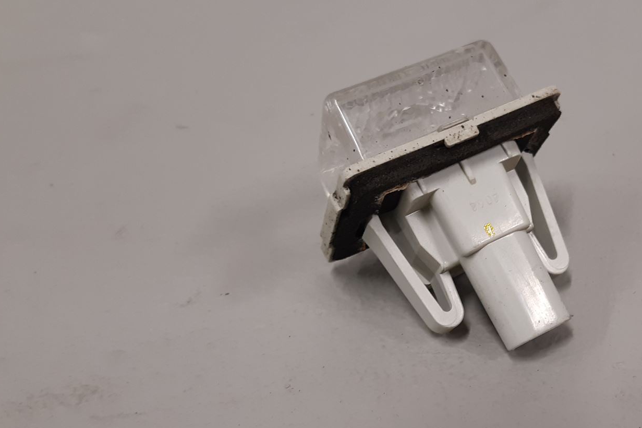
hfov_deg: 42.7
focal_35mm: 45
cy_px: 259
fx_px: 802
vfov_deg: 29.8
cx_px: 453
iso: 100
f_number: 1.7
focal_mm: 3.93
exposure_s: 1/50
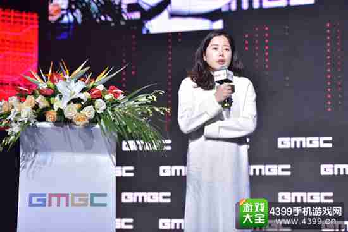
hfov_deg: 22.6
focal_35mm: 90
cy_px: 116
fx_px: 870
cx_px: 174
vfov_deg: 15.2
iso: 1600
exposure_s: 1/500
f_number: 2.8
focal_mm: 90
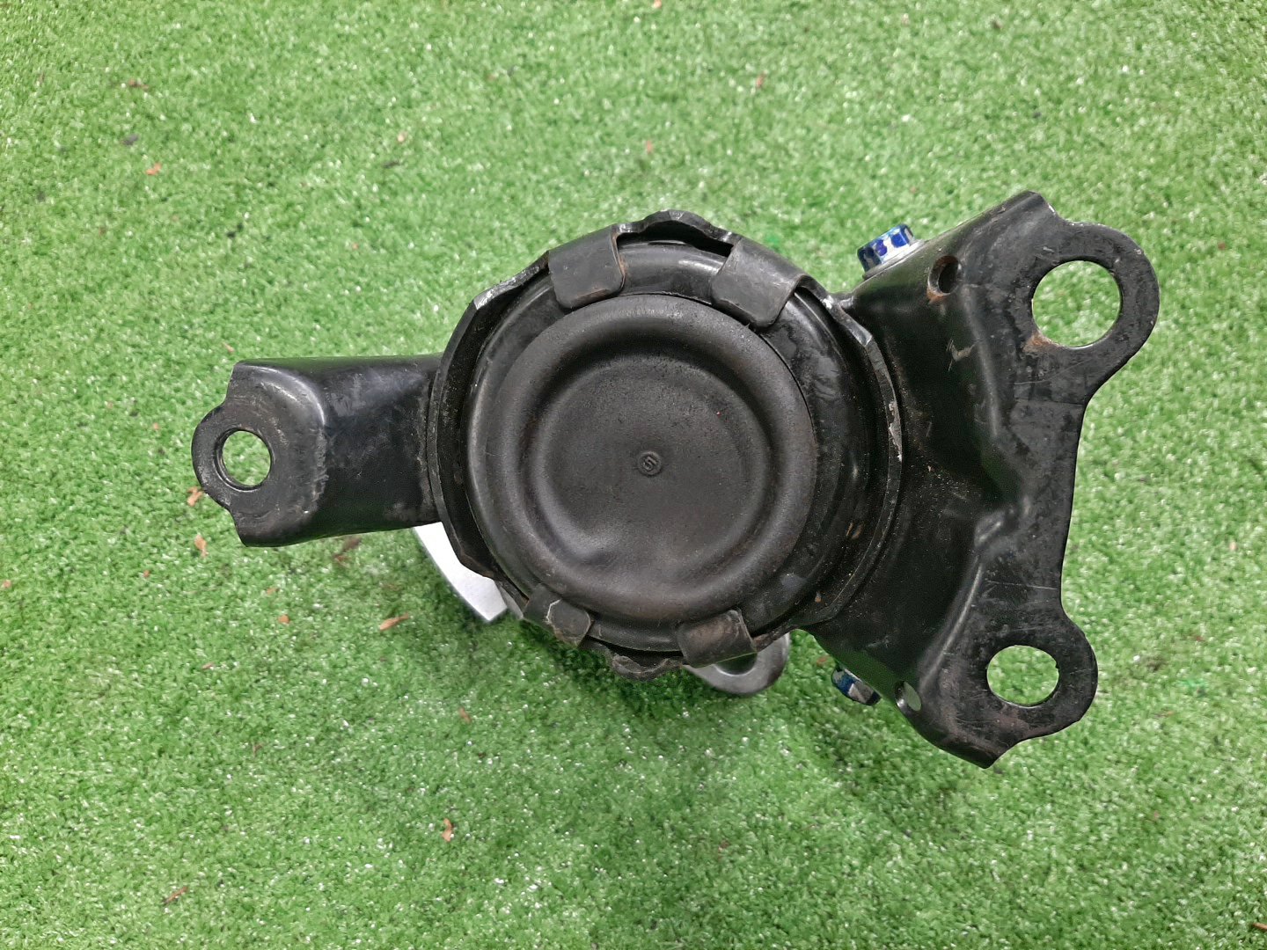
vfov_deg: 53.1
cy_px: 475
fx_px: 952
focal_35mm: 26
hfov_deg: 67.3
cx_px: 634
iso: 167
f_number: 1.7
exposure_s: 1/25
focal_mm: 3.93
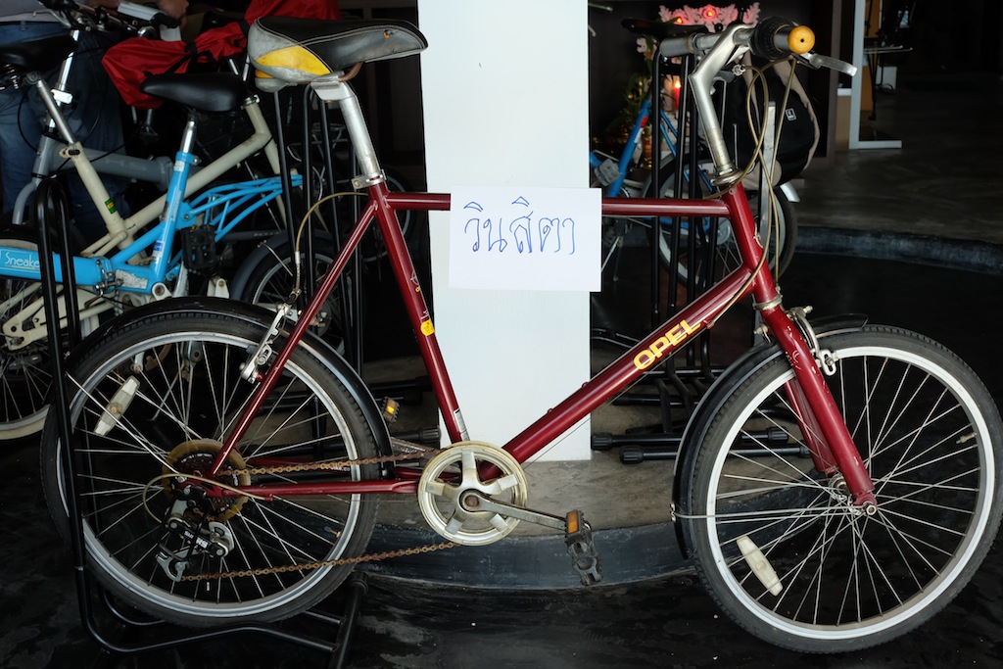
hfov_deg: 47.4
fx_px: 1142
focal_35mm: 41
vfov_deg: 32.6
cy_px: 334
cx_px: 502
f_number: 5.6
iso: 400
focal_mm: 27
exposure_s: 1/160
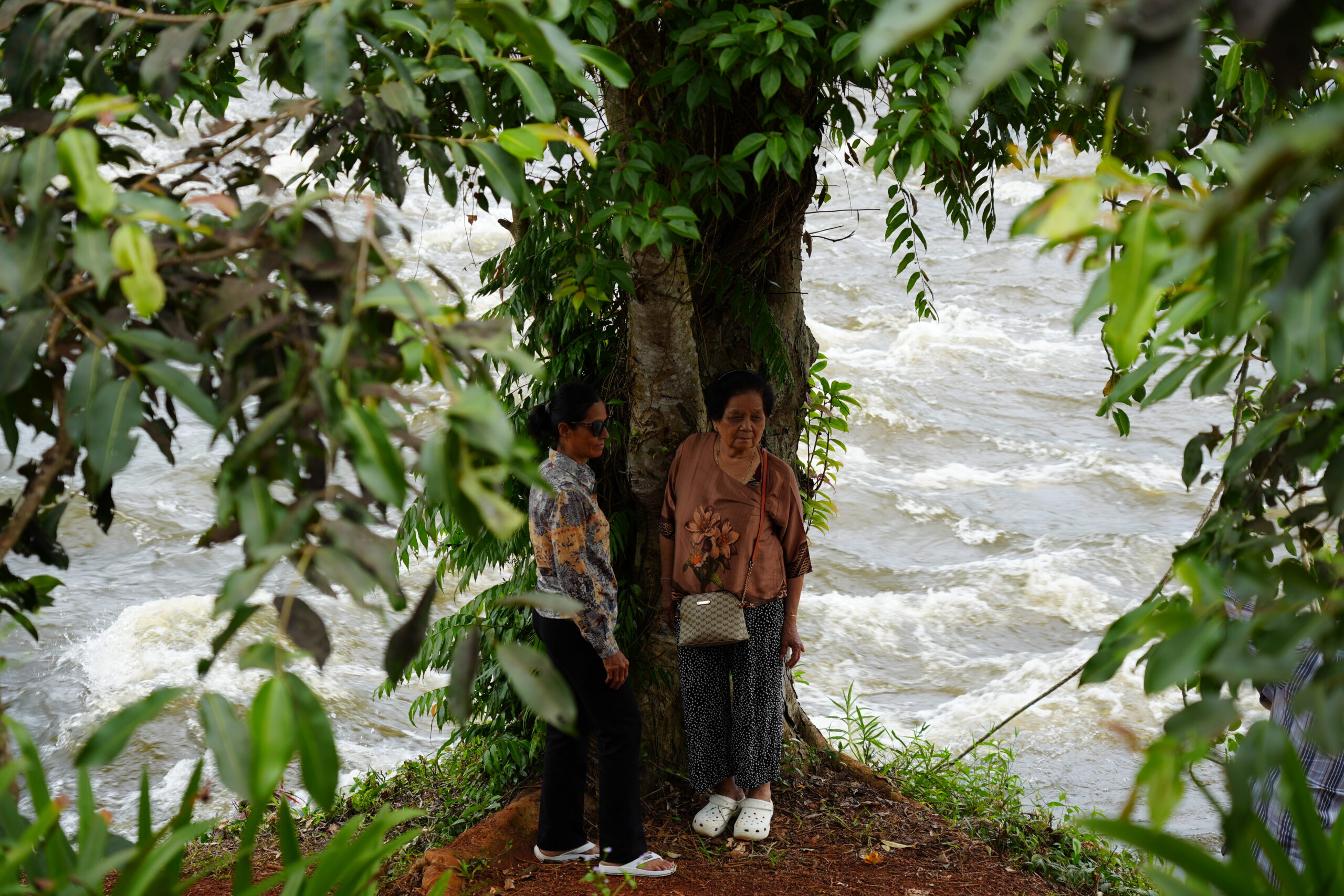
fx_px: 3061
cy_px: 448
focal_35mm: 82
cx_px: 672
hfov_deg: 24.8
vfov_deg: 16.7
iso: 100
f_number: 5.6
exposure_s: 1/125
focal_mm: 82
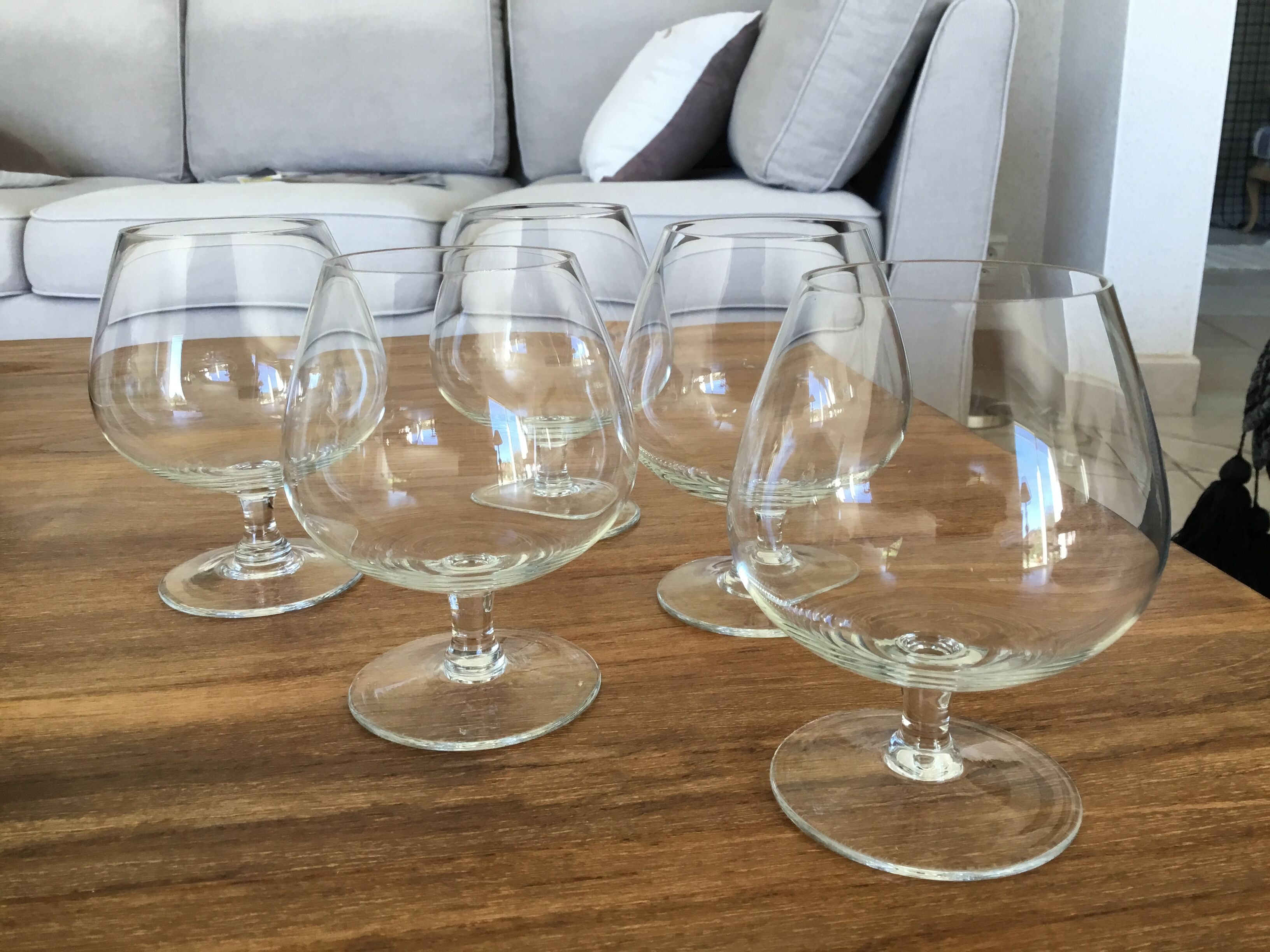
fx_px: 1137
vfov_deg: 45.4
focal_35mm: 31
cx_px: 635
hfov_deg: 58.4
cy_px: 476
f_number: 2.4
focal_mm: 3.3
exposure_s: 1/33
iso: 32
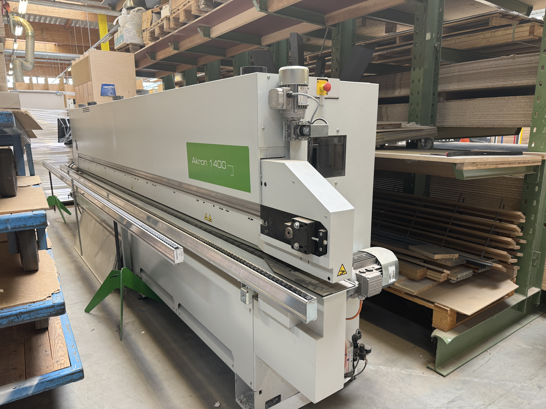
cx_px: 273
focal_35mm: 24
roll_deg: +0.4
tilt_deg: -11.6
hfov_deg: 71.6
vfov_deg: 56.8
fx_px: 379
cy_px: 204
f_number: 1.78
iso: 125
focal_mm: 6.76
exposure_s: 1/50
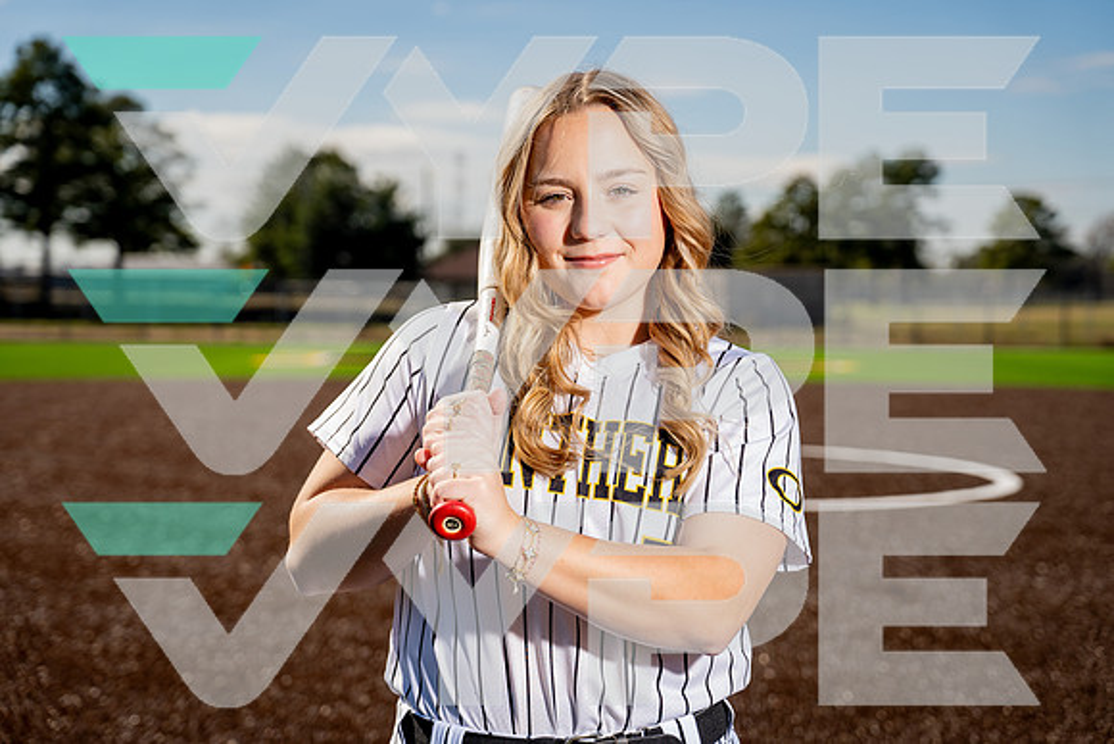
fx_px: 2074
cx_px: 557
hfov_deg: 30.1
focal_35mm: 67
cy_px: 372
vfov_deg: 20.3
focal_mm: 67
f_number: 4
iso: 100
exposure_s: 1/1000
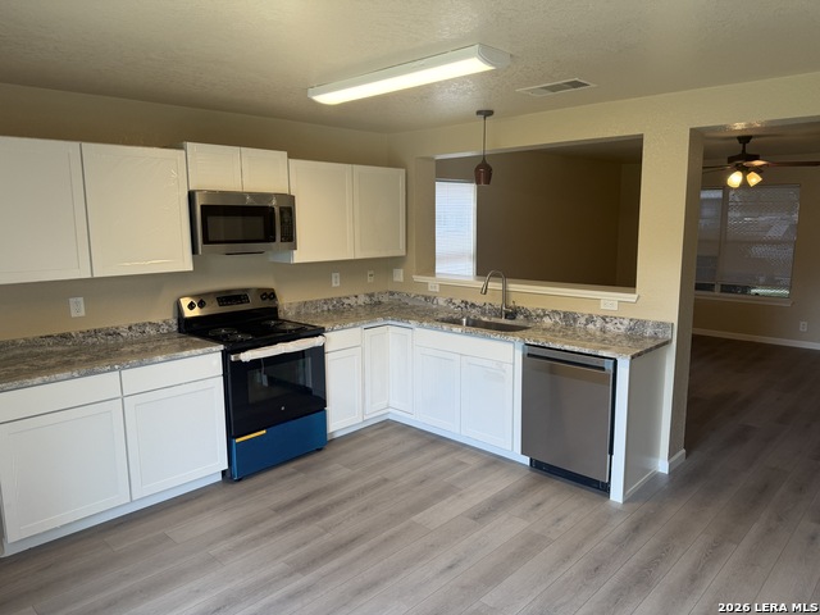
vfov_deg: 56.8
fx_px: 569
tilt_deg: -9.8
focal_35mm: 24
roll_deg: +0.7
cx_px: 410
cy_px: 308
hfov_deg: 71.6
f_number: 1.78
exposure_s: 1/120
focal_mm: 6.76
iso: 64
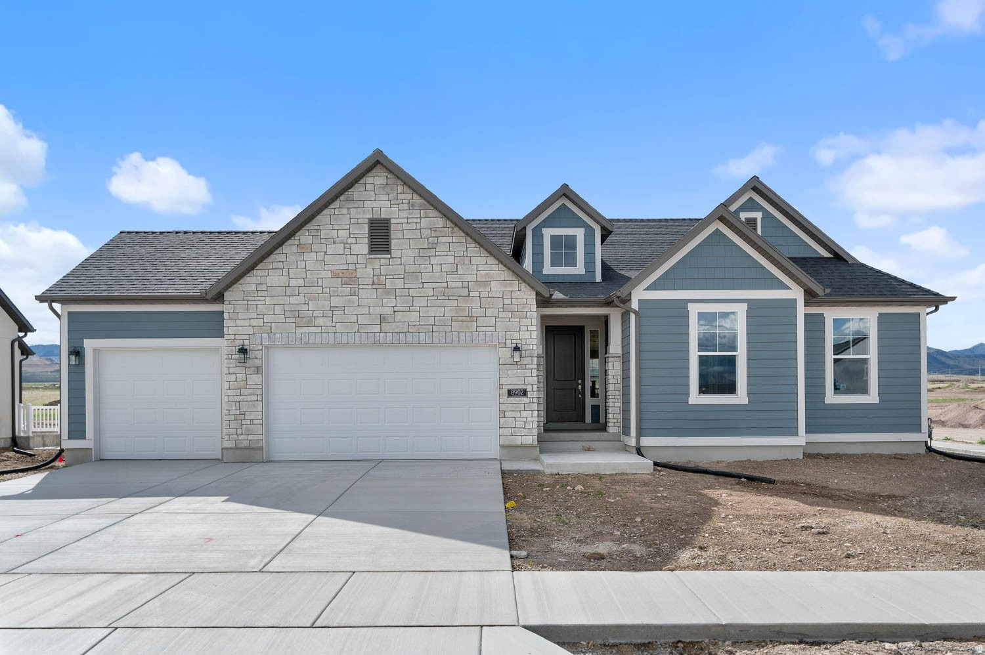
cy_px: 328
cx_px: 492
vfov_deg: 53.1
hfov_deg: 73.8
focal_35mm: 24
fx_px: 656
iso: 320
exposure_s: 1/1000
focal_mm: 24
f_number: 8
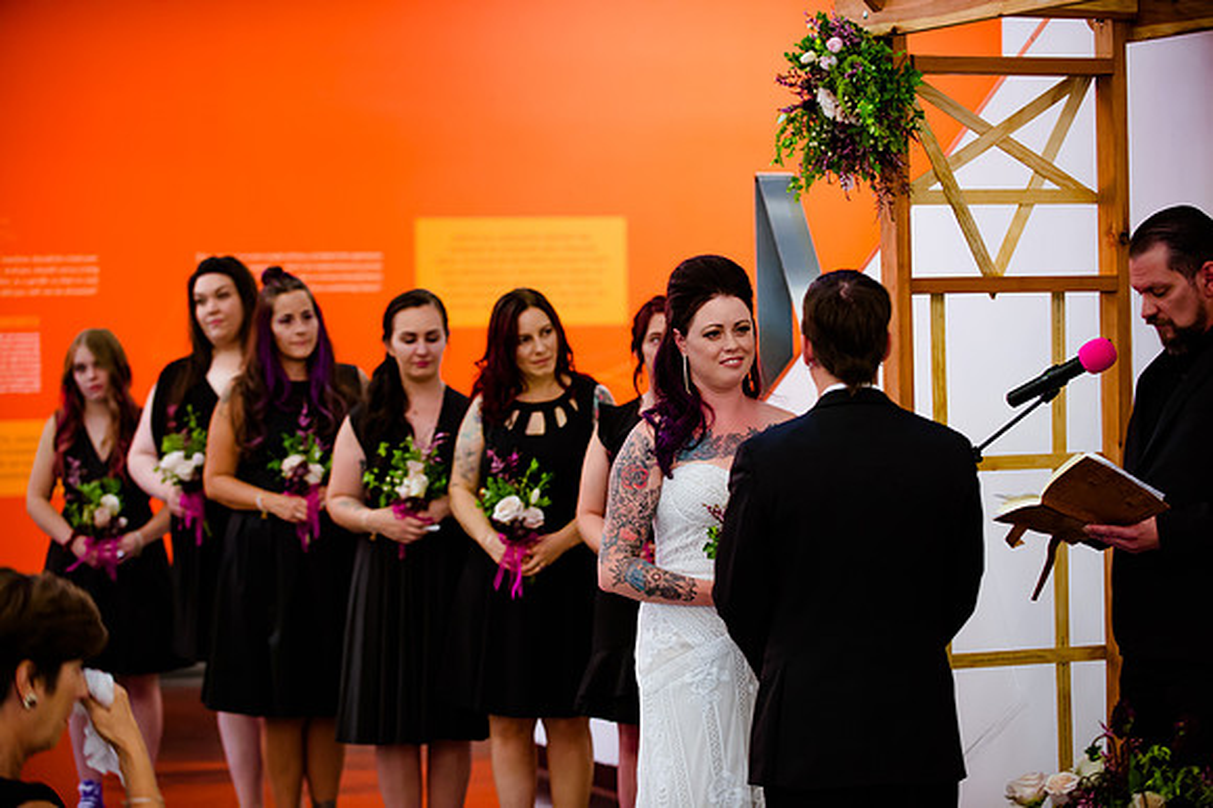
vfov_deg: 13.9
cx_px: 606
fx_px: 3300
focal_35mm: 98
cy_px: 404
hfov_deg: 20.8
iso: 2500
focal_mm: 98
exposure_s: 1/100
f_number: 2.8
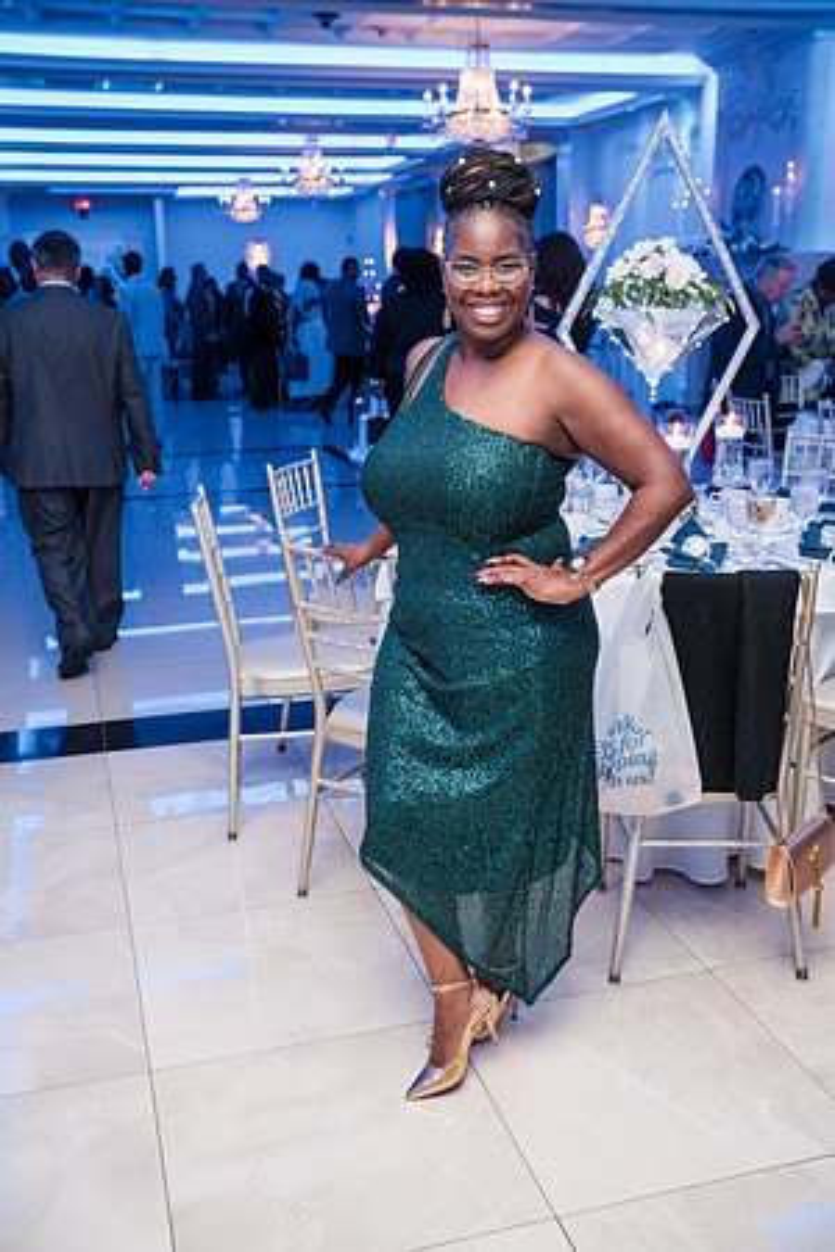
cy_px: 626
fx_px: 1218
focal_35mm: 35
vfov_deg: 54.4
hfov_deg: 37.9
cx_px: 418
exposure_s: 1/250
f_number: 4
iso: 3200
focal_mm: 35
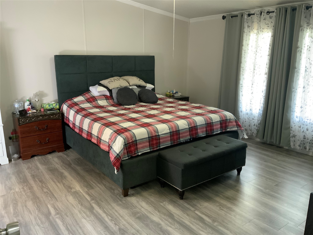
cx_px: 156
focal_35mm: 29
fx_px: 262
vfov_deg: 48.2
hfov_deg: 61.7
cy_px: 118
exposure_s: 1/40
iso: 250
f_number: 1.8
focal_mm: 3
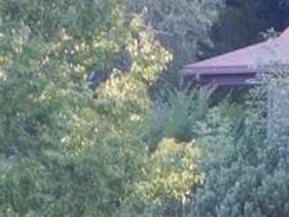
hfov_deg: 4.1
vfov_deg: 3.1
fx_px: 3960
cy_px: 524
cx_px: 499
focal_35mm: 474
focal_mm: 11.7
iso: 125
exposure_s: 1/50
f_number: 4.2
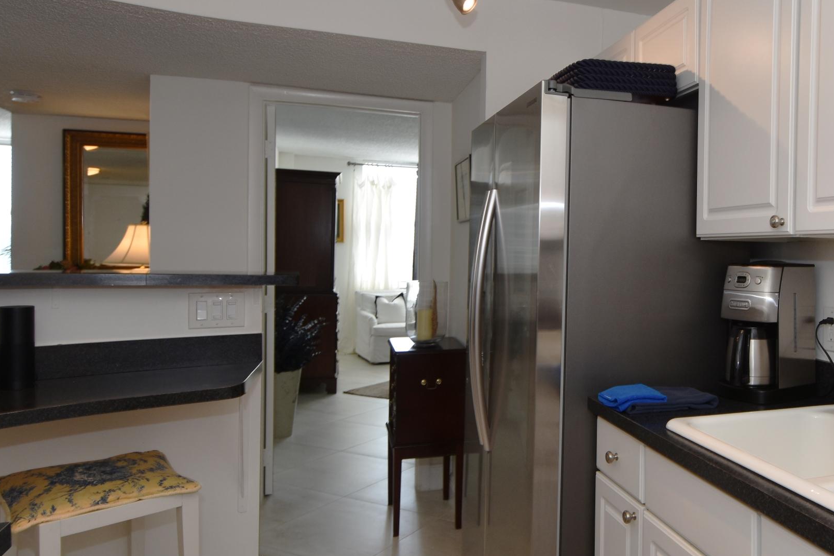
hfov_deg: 62.9
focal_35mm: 28
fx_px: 649
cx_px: 590
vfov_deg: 46.2
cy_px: 234
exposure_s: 1/60
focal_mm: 10
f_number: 5
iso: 200
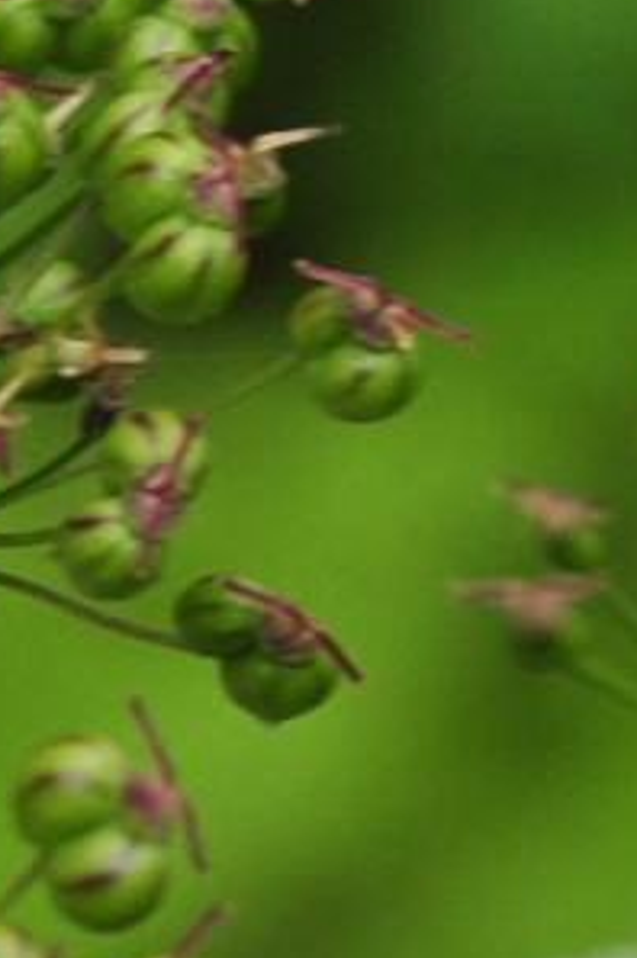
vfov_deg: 1.8
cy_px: 1924
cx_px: -1379
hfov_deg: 1.2
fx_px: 29835
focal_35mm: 1122
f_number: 8
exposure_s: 1/200
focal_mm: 105
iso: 200
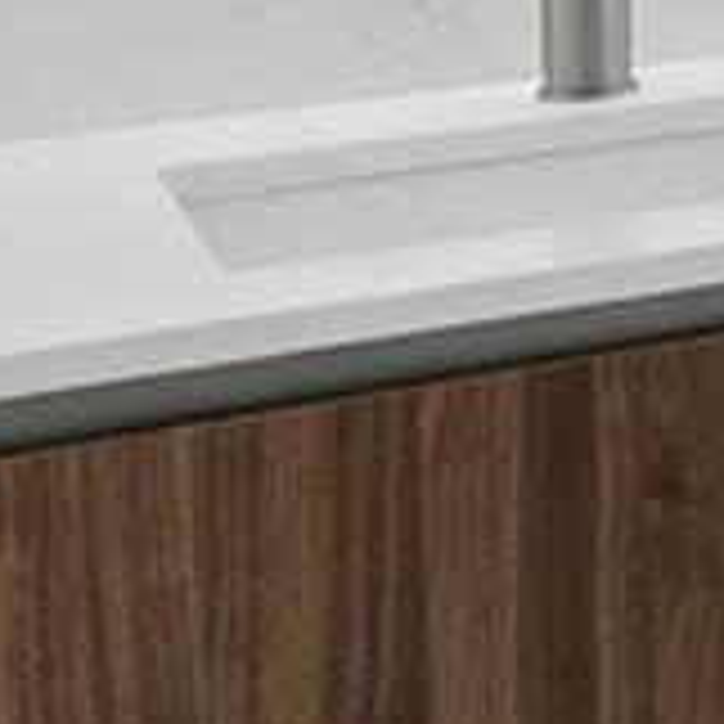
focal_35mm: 135
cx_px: 3107
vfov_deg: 12.0
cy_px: -558
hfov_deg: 7.5
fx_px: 3194
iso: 400
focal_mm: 16
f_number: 9
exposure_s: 1/500
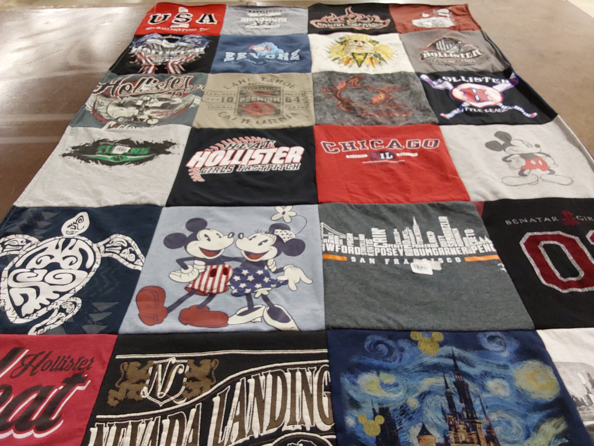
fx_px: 480
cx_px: 297
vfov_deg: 49.7
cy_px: 223
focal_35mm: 28
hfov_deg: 63.4
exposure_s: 1/60
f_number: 1.9
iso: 160
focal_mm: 2.91
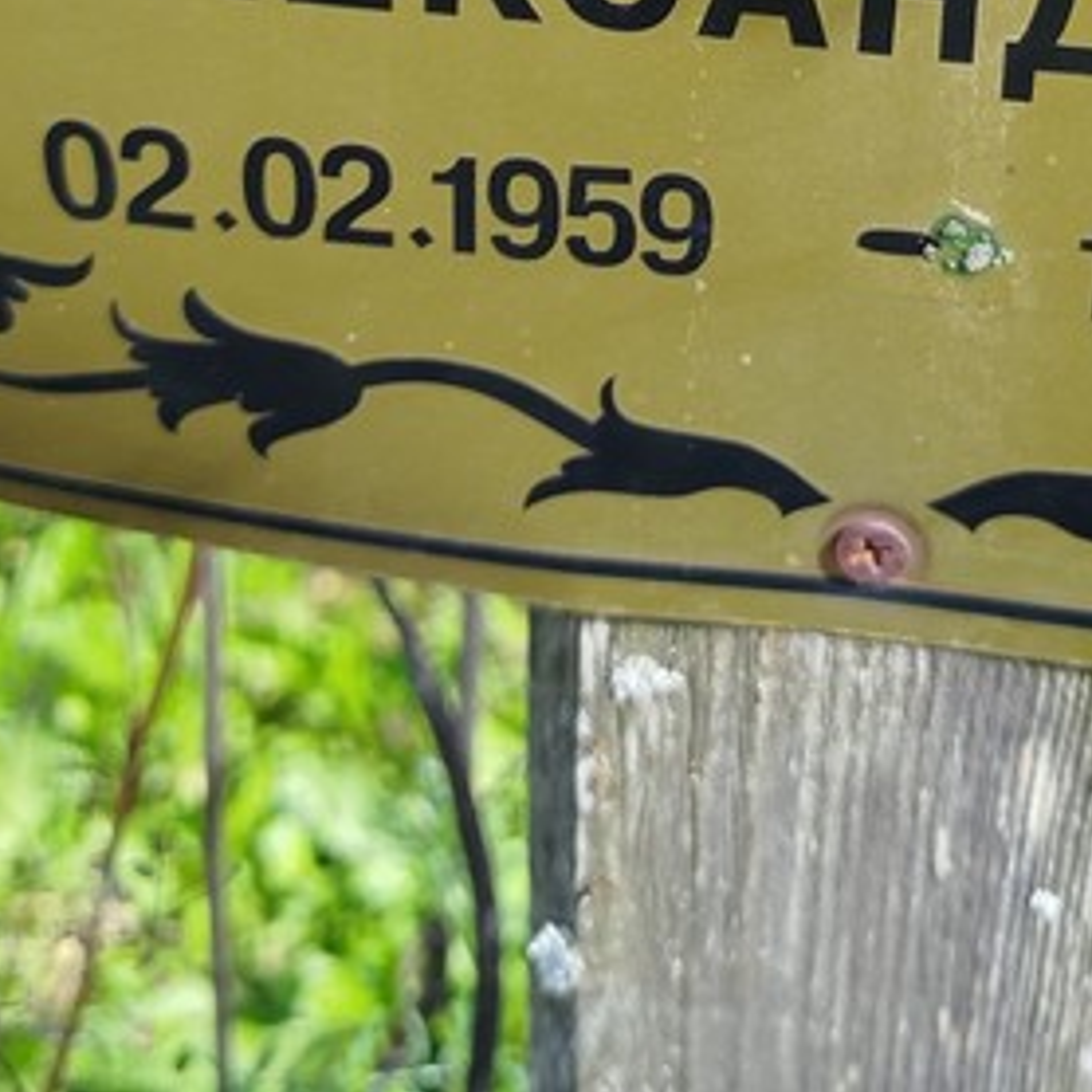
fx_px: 2177
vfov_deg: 26.2
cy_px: -82
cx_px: 719
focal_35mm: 61
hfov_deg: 28.0
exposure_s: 1/246
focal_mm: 5.31
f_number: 1.7
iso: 50
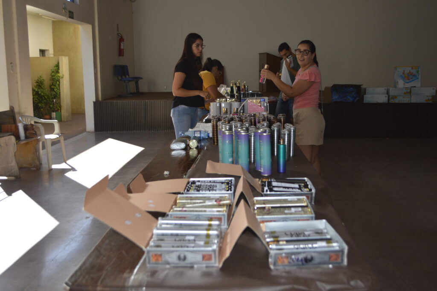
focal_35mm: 39
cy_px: 146
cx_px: 218
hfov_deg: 49.6
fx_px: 473
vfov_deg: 34.2
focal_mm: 26
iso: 100
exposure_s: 1/160
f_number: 4.2
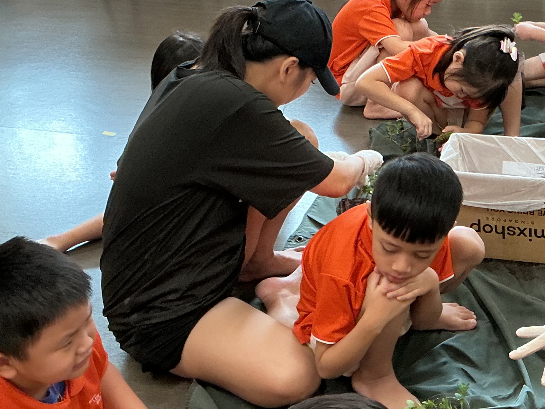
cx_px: 498
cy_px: 192
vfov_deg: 21.3
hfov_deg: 27.1
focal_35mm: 69
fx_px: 1086
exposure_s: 1/50
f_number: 1.8
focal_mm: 3
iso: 125
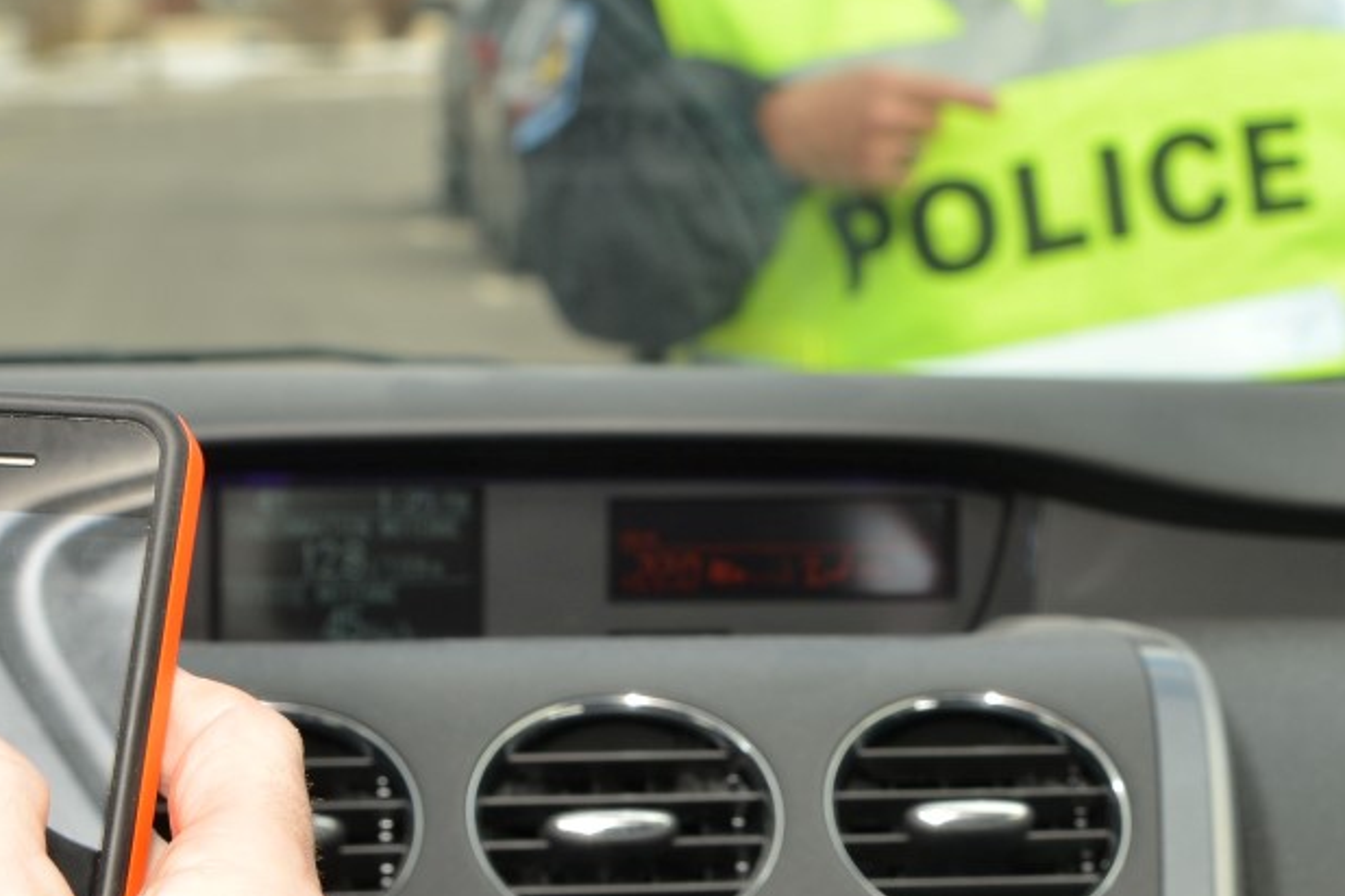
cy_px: 502
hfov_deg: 15.6
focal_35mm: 131
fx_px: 4894
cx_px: 1058
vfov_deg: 10.5
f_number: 8
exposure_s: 1/250
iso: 250
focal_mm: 50
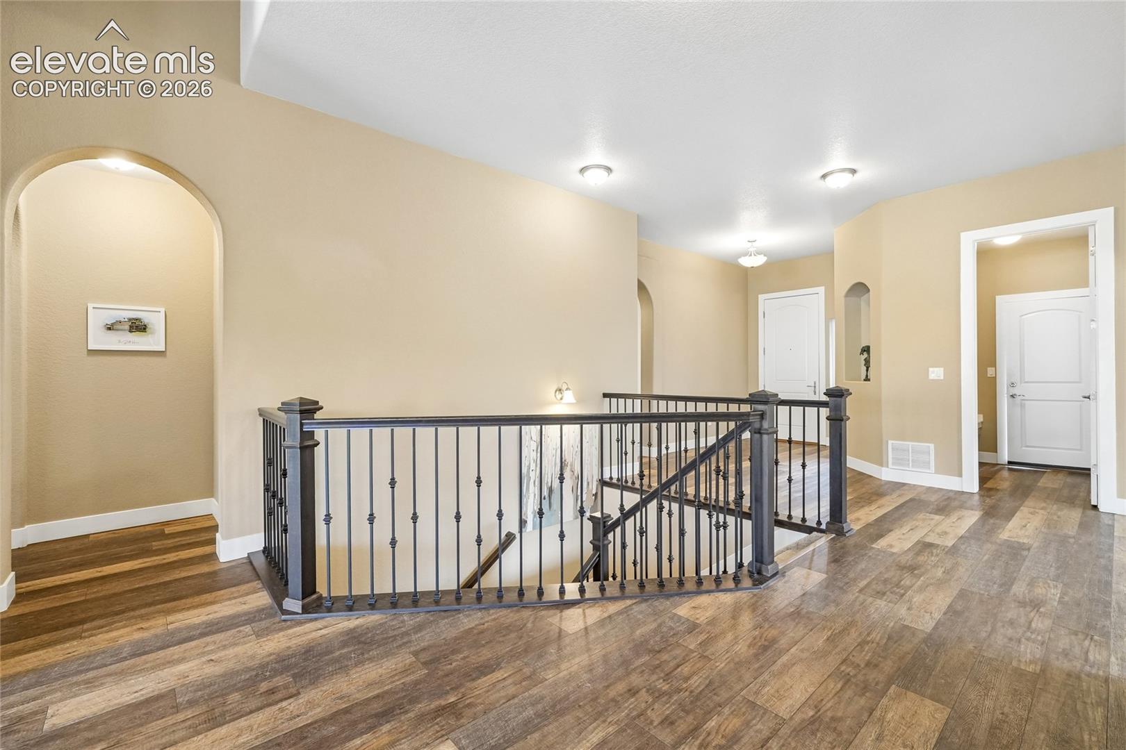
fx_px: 469
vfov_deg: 77.3
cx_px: 563
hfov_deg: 100.4
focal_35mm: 15
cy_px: 375
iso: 800
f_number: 8
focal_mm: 10
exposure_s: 1/8
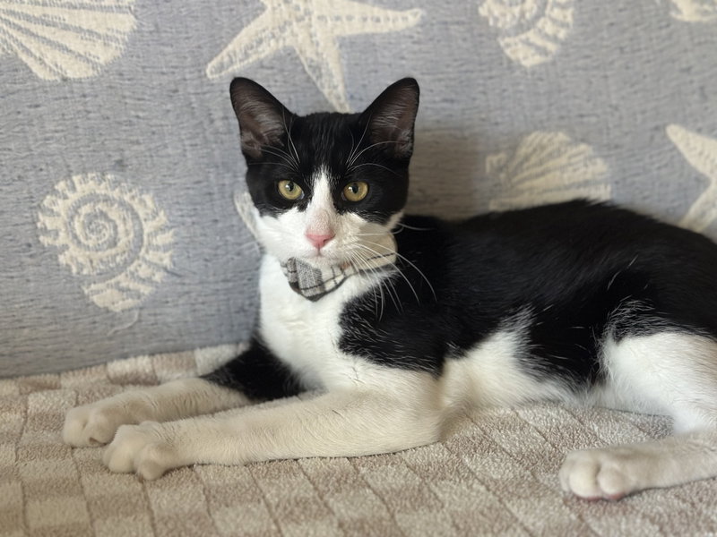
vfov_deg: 30.3
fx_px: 994
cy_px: 268
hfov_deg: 39.7
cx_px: 358
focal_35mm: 48
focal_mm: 6.86
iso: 250
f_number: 1.78
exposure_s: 1/60
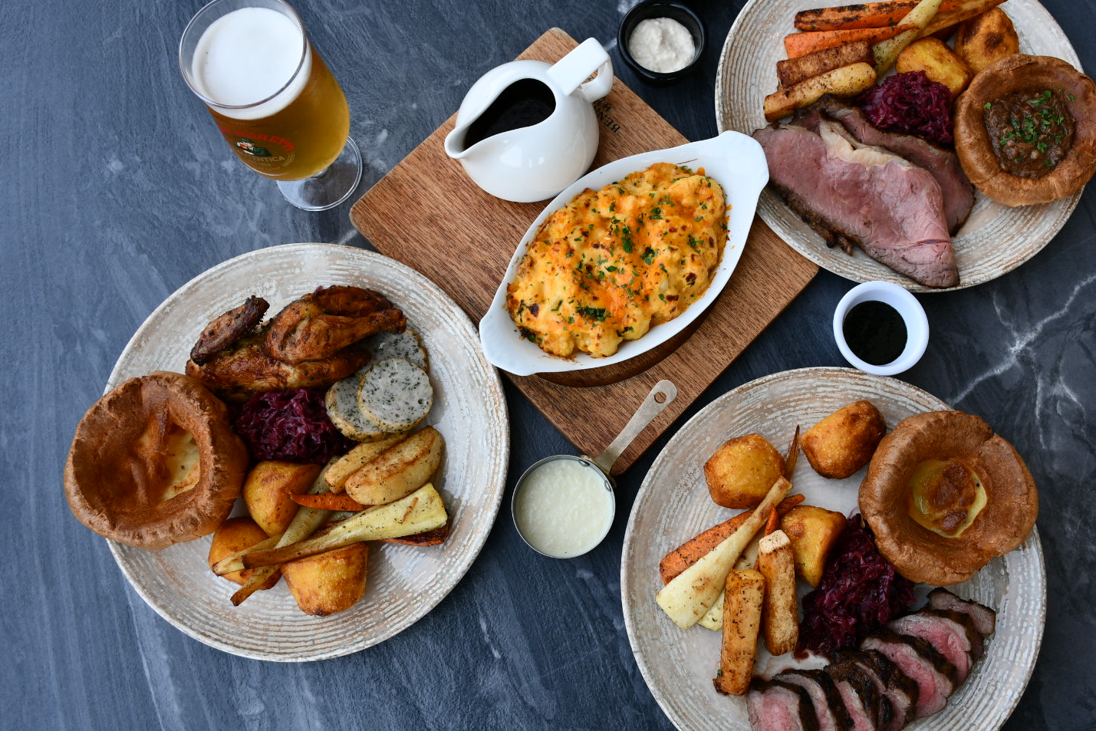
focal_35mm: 34
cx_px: 620
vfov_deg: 38.8
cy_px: 325
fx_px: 1035
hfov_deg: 55.6
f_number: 5.6
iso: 220
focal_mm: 20
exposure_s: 1/250
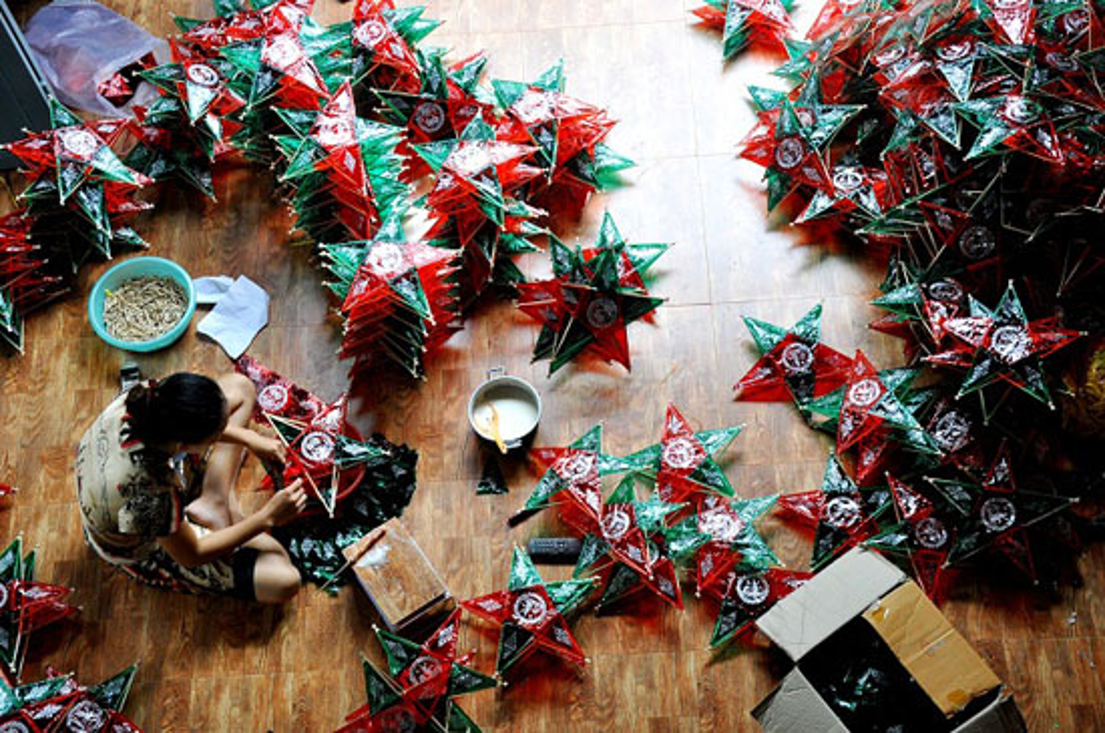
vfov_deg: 25.7
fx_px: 1609
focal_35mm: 52
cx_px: 552
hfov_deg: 37.9
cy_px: 366
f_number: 5.6
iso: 640
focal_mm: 35
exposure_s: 1/80
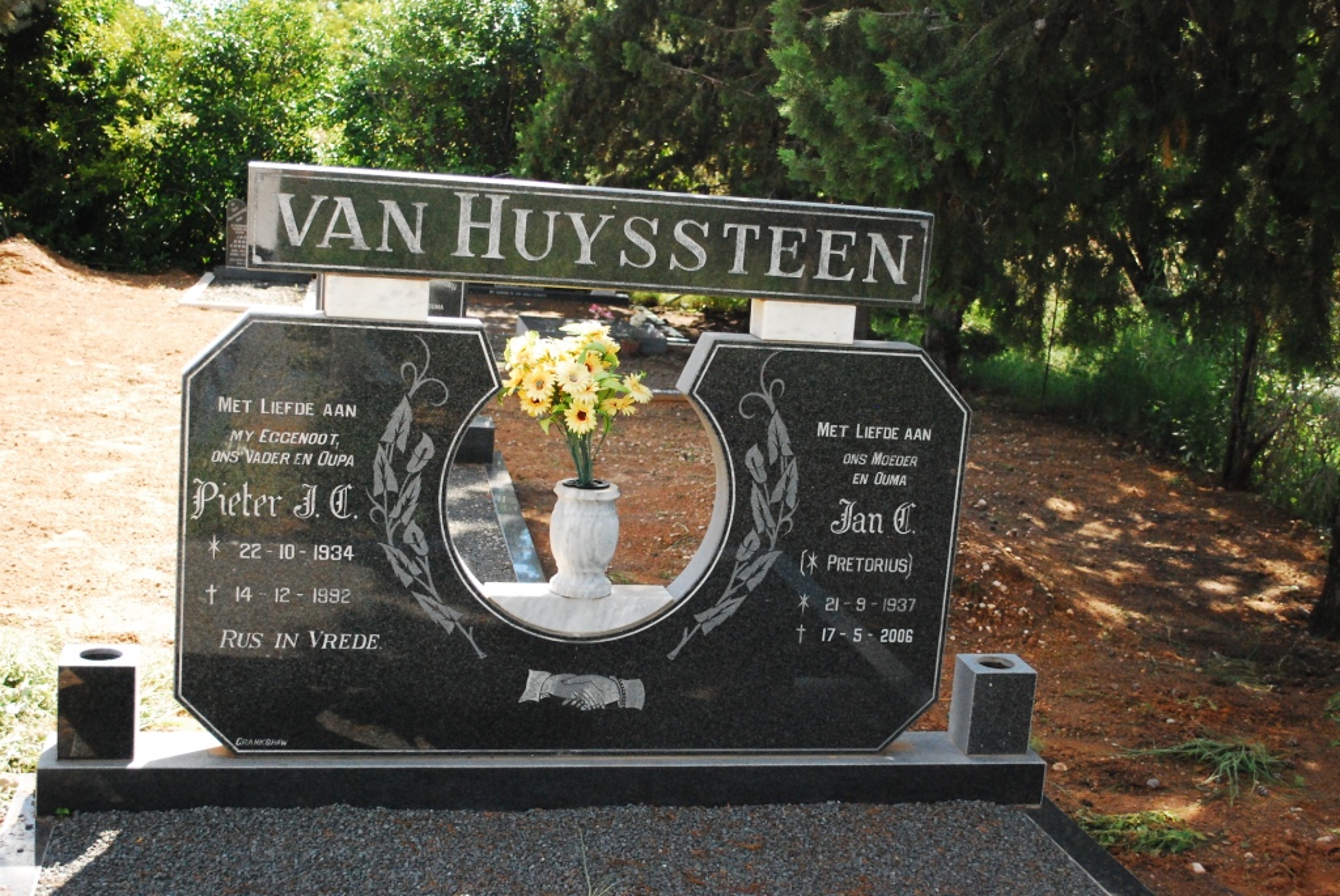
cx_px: 670
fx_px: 1677
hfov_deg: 43.6
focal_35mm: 45
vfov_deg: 29.9
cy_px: 448
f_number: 4.8
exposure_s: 1/2000
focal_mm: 30
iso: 1600
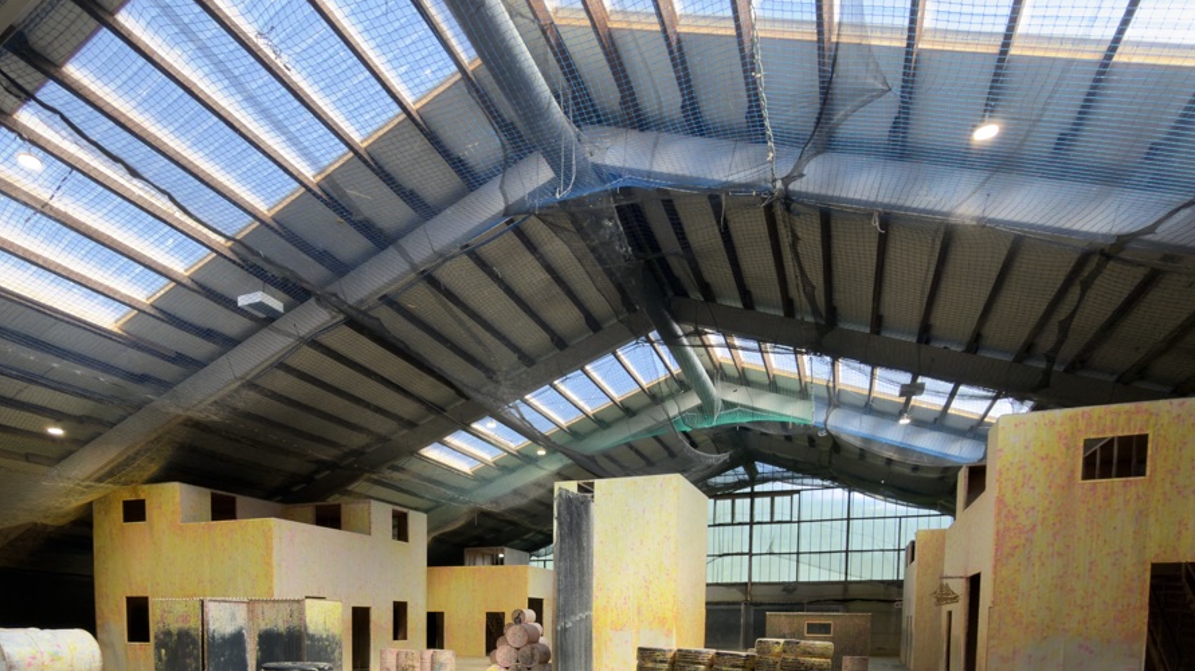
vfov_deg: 41.1
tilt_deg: -4.7
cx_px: 524
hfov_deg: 76.0
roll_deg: -0.7
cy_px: 680
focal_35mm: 24
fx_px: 760
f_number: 2.2
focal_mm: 2.22
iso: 50
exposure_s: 1/121
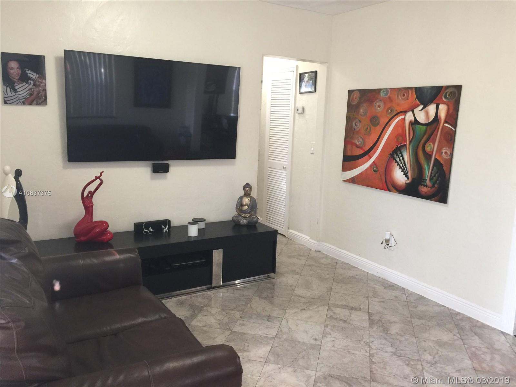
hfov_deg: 61.7
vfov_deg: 48.2
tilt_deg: -9.4
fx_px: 432
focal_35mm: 29
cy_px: 194
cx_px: 258
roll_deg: -3.4
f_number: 2.2
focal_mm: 4.15
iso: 80
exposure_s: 1/15
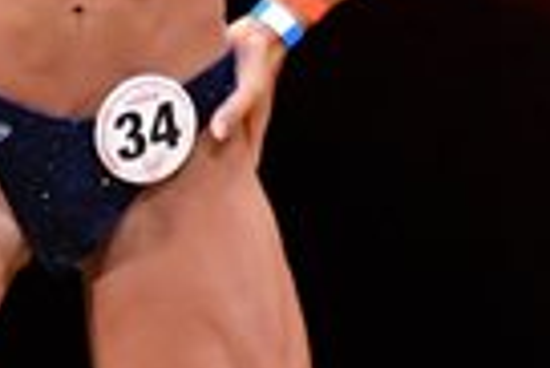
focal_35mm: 1452
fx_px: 22207
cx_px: -34
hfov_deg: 1.4
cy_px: 85
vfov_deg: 0.9
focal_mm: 170
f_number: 5.6
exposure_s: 1/400
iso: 4000
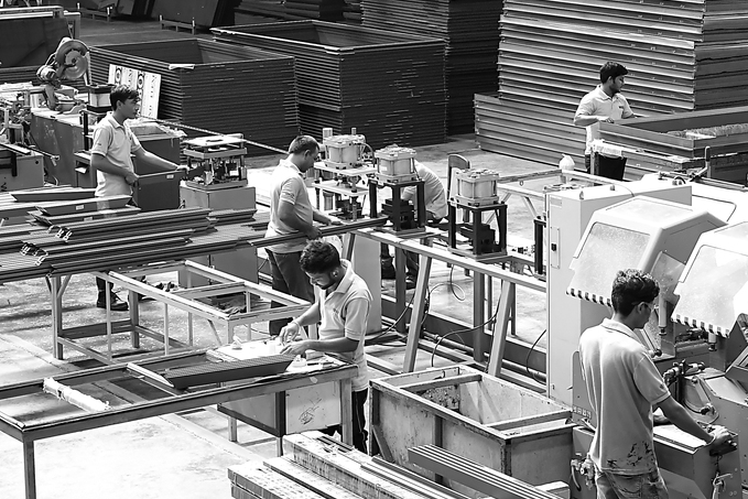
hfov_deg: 19.2
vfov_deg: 12.9
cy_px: 134
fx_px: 2203
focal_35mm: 106
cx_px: 491
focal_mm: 30
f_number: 4.2
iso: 500
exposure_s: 1/80
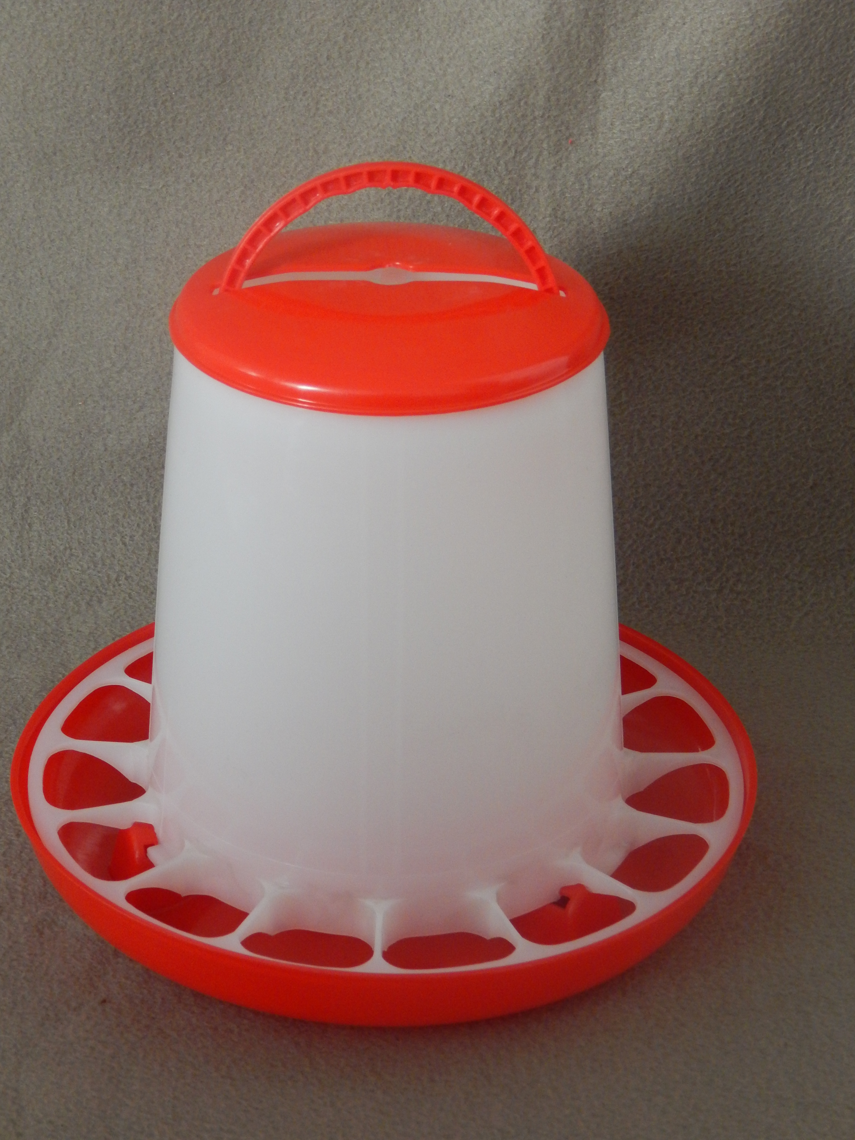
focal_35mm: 85
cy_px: 570
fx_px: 2799
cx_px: 428
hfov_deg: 17.4
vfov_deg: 23.0
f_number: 4.3
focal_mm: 15.3
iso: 360
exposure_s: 1/30
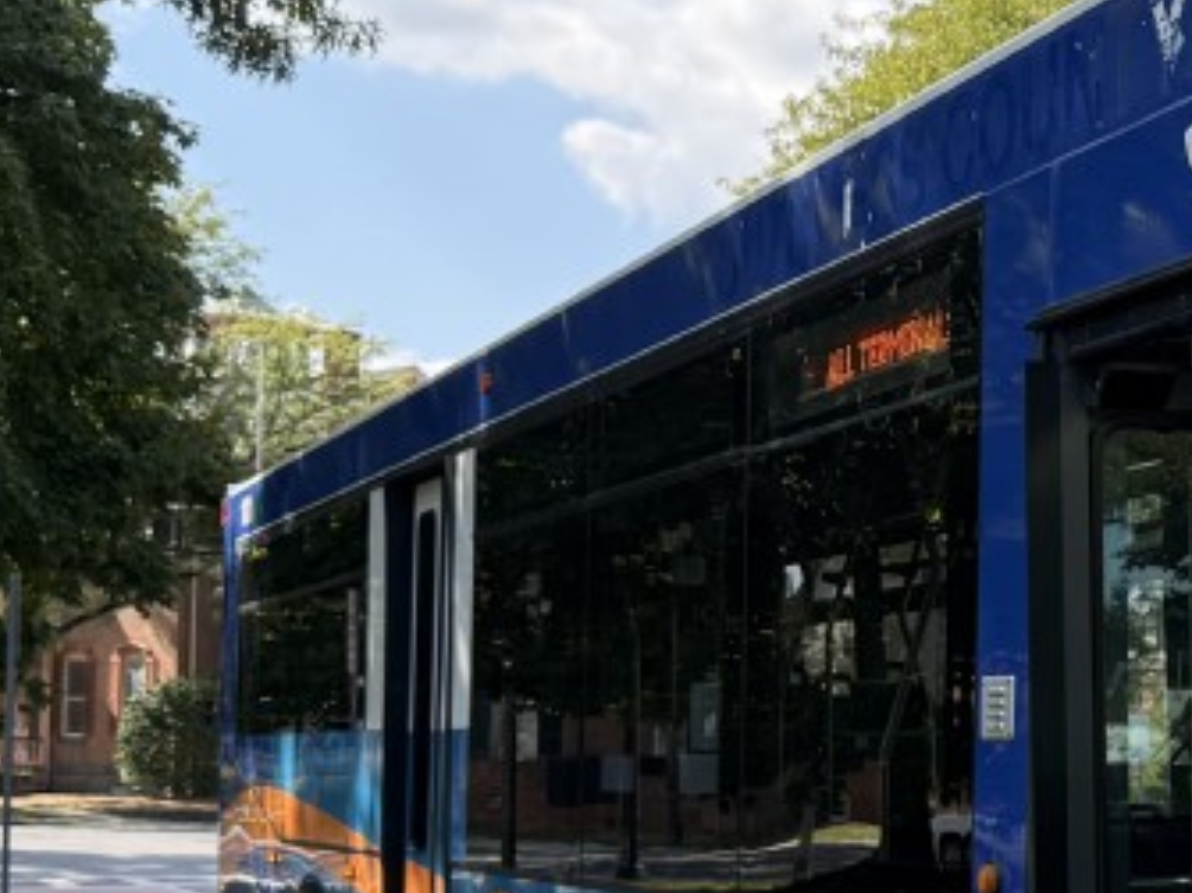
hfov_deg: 21.5
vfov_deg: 16.9
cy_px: 811
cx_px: 1327
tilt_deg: +0.4
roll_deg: -2.1
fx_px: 2960
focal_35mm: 86
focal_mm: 6.76
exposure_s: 1/1385
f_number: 1.78
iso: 100
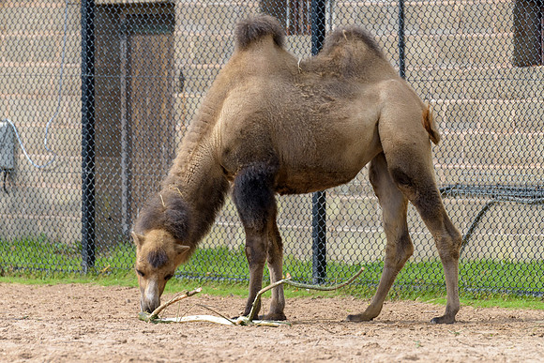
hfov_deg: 3.9
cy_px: 209
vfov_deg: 2.6
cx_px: 285
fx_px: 7969
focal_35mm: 527
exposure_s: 1/800
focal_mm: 400
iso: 450
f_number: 5.6
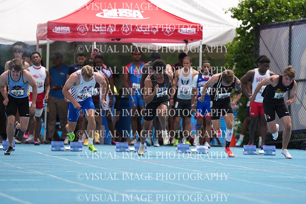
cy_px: 102
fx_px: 5101
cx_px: 153
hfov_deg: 3.4
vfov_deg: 2.3
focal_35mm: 600
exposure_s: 1/1600
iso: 500
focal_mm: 600
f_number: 6.3
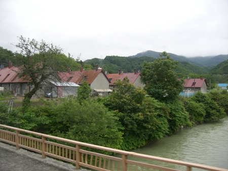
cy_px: 86
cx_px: 114
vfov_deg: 37.8
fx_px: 250
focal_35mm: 38
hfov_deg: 49.0
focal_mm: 6.2
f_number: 2.7
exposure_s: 1/200
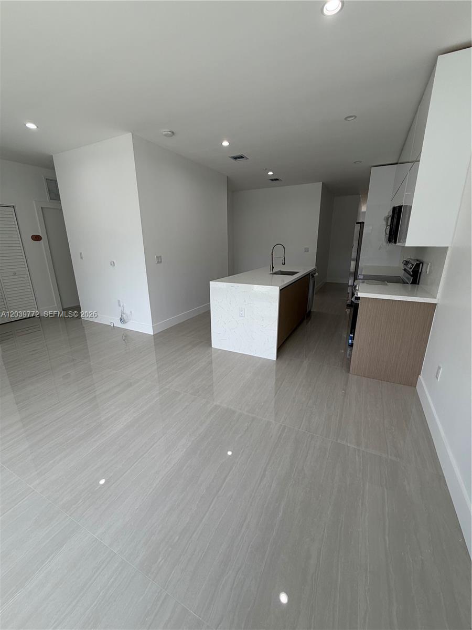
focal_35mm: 14
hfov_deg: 85.7
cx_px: 236
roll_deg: -0.3
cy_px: 315
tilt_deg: -15.2
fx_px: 255
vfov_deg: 102.1
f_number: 2.2
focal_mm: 2.22
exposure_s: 1/120
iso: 50
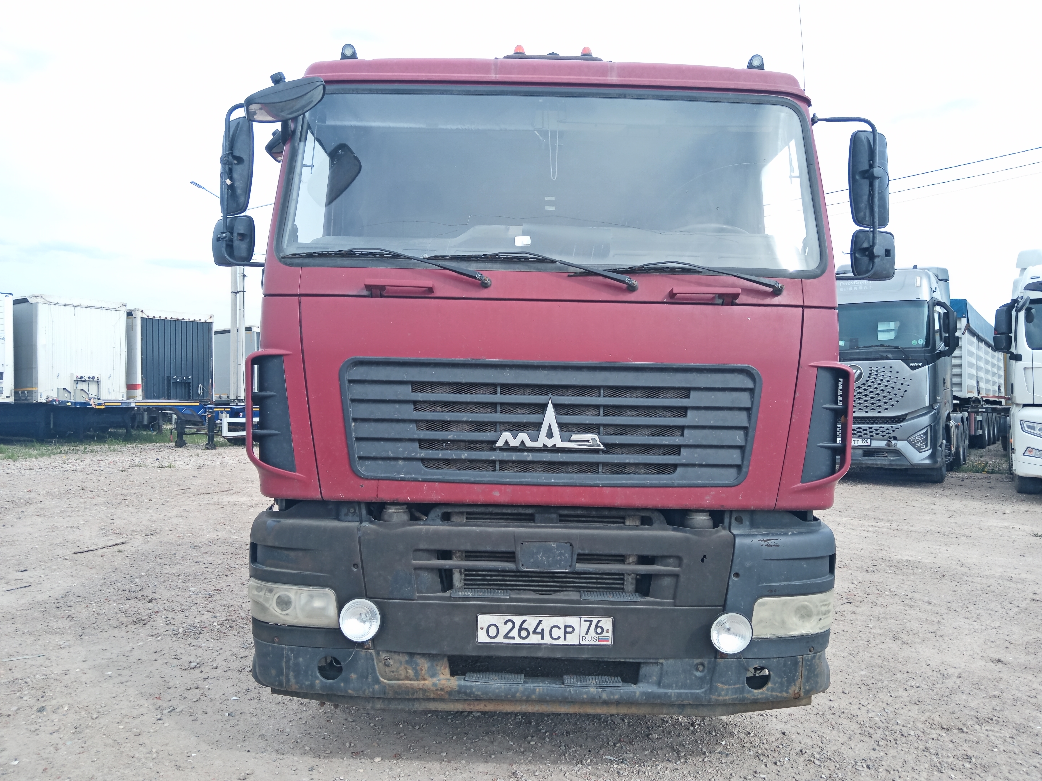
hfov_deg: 65.3
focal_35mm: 27
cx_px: 521
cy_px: 390
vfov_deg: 51.4
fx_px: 813
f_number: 1.9
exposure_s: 1/415
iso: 101
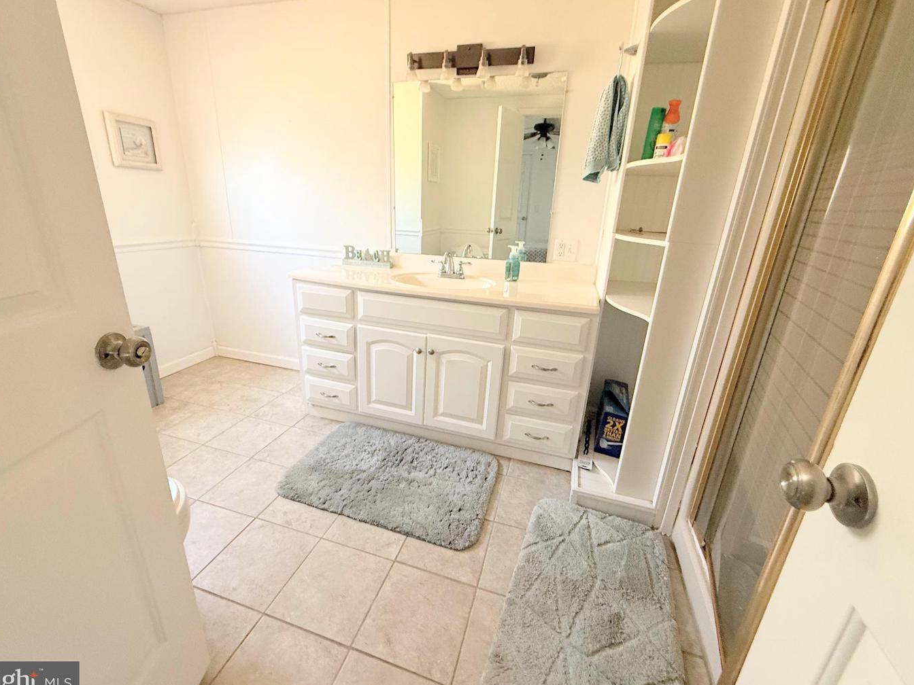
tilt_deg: -18.5
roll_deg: -1.9
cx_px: 450
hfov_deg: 98.2
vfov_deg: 81.7
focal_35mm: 15
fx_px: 396
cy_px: 334
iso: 400
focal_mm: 2.22
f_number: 2.2
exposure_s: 1/60
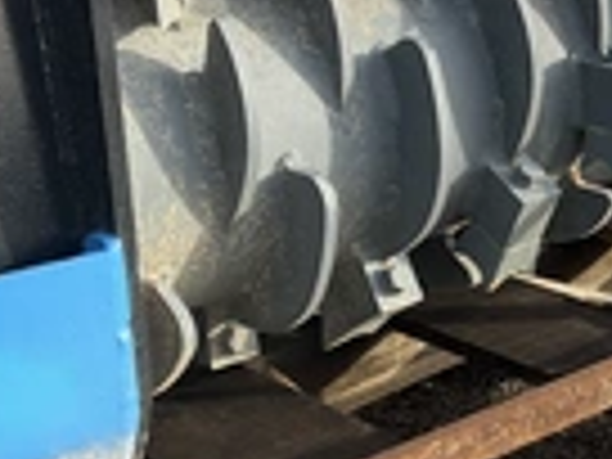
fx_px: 1503
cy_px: 162
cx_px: 508
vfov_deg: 17.3
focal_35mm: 85
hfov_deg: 22.6
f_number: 1.8
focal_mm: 3
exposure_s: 1/344
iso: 25
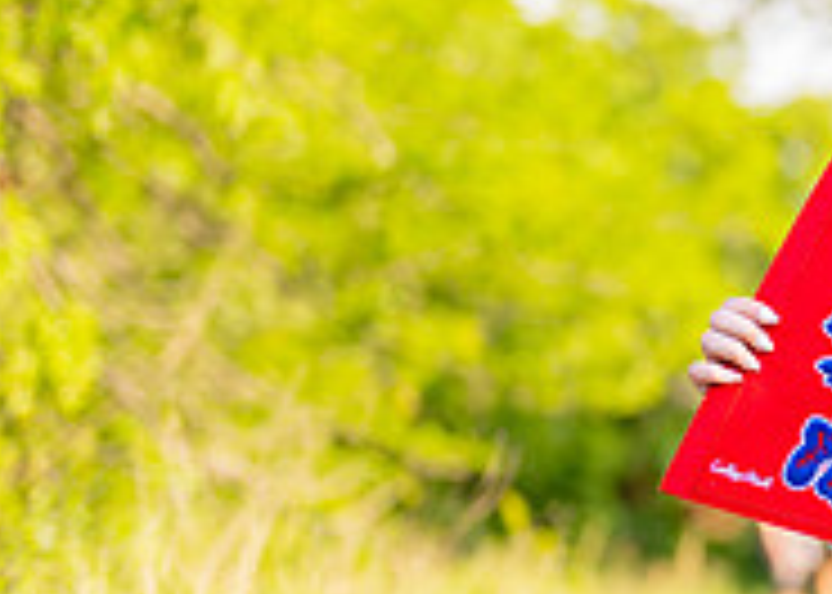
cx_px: 1267
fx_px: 4724
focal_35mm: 200
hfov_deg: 9.8
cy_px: 428
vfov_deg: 7.2
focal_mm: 50
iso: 160
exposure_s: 1/1250
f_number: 1.2
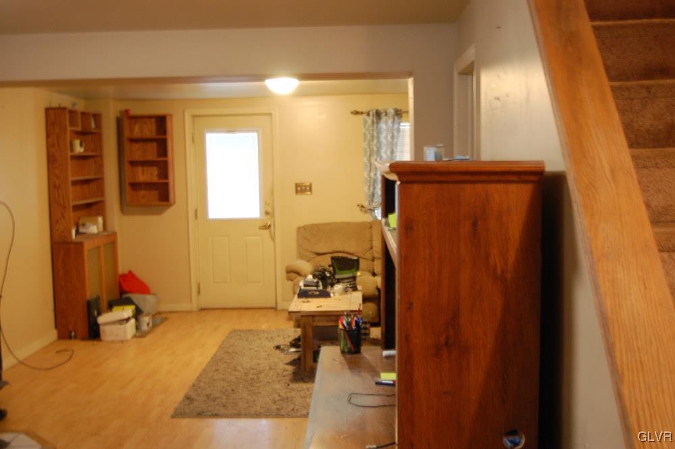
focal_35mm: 42
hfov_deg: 46.4
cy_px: 224
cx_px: 338
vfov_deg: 31.8
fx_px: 787
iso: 800
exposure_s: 1/10
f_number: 4.2
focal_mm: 28
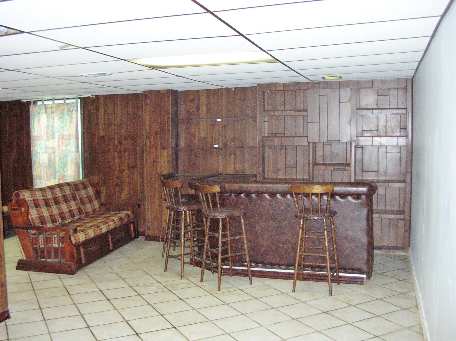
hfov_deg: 51.4
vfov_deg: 39.6
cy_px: 170
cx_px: 228
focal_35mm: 36
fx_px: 474
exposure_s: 1/60.1
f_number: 2.7
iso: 281
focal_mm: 6
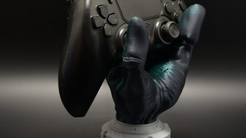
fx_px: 567
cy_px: 24
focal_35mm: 87
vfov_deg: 13.8
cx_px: 126
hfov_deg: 24.5
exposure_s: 1/40
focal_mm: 34
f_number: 4.2
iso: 800
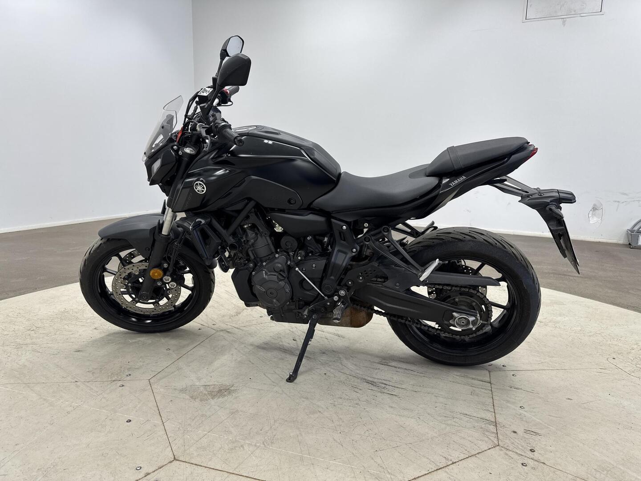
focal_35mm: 24
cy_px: 240
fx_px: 444
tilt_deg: -10.7
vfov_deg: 56.8
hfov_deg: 71.6
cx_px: 320
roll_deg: -1.7
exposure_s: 1/100
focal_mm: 6.76
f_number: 1.78
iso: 64
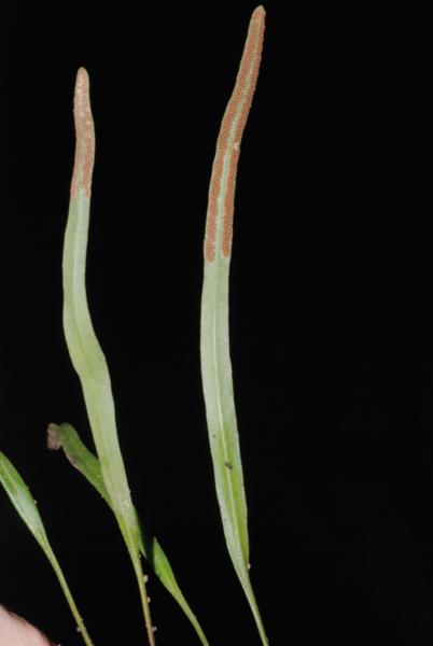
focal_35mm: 105
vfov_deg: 19.4
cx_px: 216
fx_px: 1888
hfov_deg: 13.1
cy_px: 323
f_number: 18
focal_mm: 70
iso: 100
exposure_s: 1/160
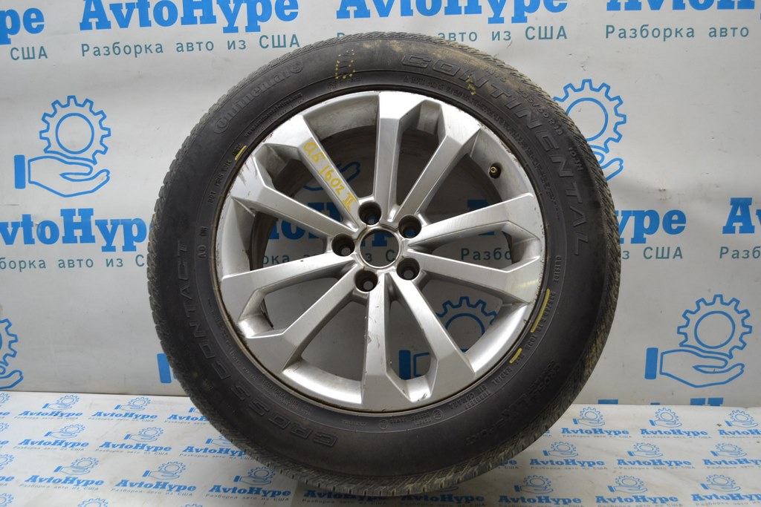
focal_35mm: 33
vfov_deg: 40.0
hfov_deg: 57.2
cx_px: 380
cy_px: 254
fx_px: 698
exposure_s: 1/80
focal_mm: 22
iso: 400
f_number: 4.5
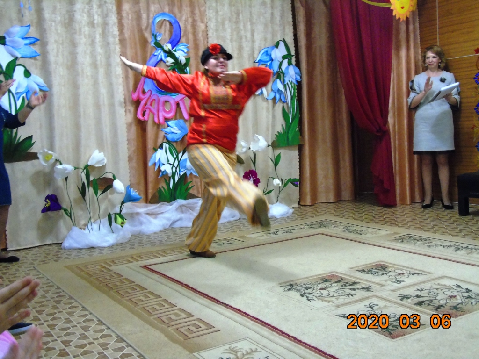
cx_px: 240
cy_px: 180
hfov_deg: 46.8
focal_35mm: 40
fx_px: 554
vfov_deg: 36.0
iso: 800
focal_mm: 7.1
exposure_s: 1/40
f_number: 3.9
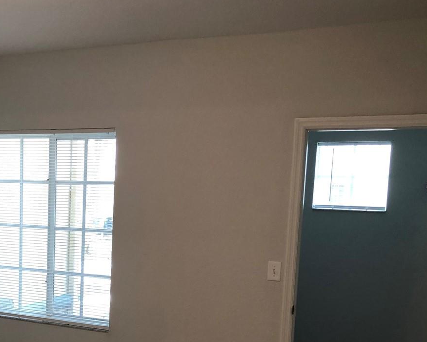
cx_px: 73
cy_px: 281
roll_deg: -0.8
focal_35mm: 50
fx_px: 632
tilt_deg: -7.8
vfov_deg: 29.5
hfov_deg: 35.9
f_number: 1.8
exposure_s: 1/24
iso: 32
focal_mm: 3.99
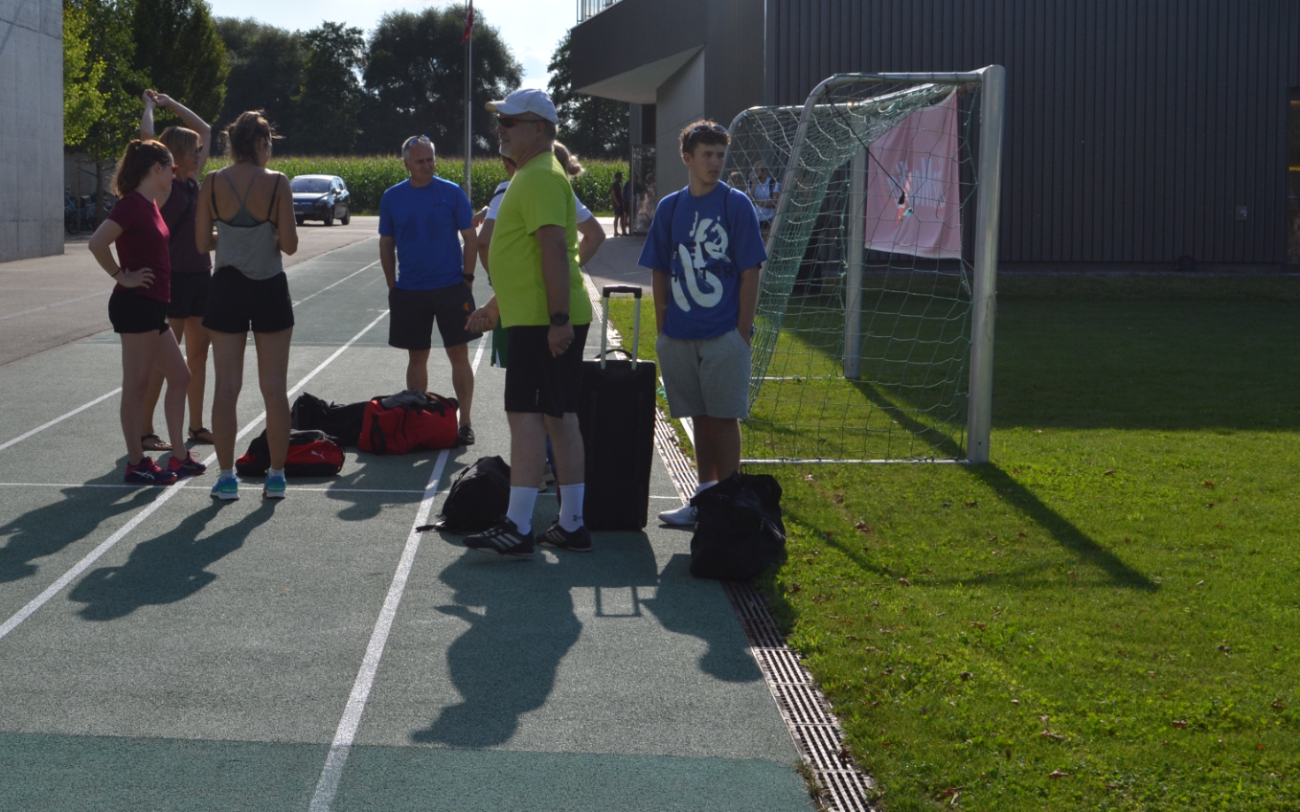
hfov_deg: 33.8
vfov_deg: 21.6
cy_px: 362
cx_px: 462
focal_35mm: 60
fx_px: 2126
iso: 100
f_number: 8
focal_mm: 26
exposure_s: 1/250
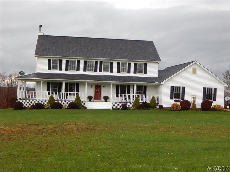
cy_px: 86
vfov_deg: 27.0
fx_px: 359
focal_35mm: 54
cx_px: 115
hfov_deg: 35.5
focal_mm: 9.7
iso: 125
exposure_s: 1/200
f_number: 3.8
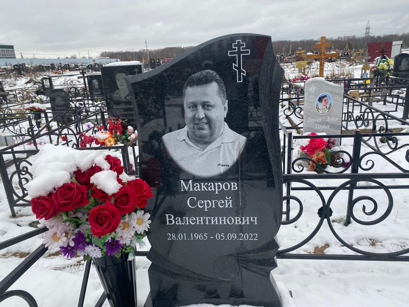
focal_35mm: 26
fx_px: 307
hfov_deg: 67.3
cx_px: 204
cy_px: 154
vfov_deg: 53.1
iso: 32
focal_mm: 4.25
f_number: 1.8
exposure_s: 1/197
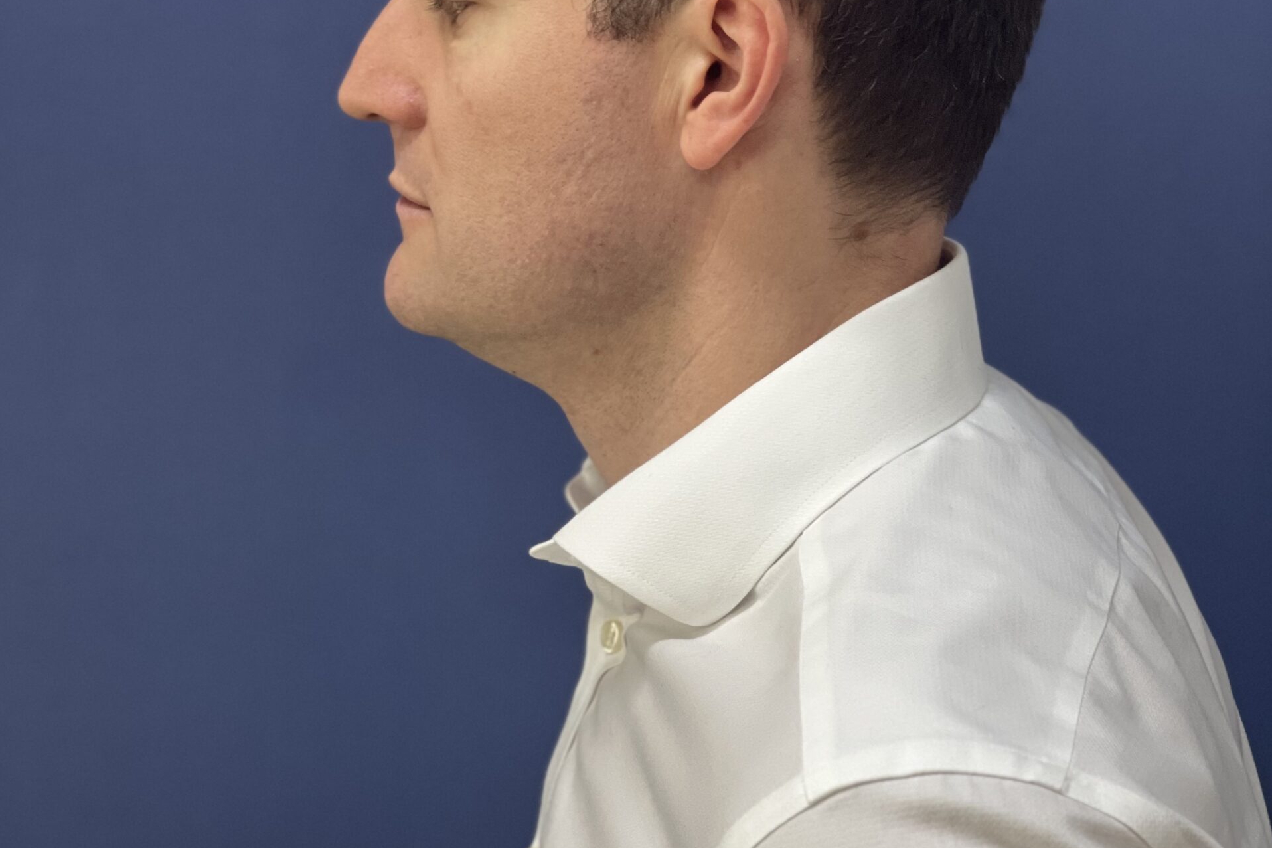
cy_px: 173
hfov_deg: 19.1
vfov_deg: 12.7
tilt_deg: -7.0
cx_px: 637
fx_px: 3780
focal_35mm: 107
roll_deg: -0.7
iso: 250
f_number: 2.8
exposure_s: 1/40
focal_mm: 9
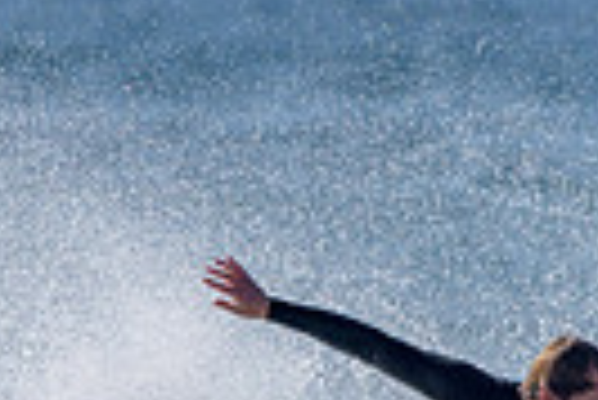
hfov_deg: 0.8
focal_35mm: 2670
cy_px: 692
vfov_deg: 0.5
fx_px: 44400
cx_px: 584
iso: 180
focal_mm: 500
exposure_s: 1/3200
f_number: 5.6
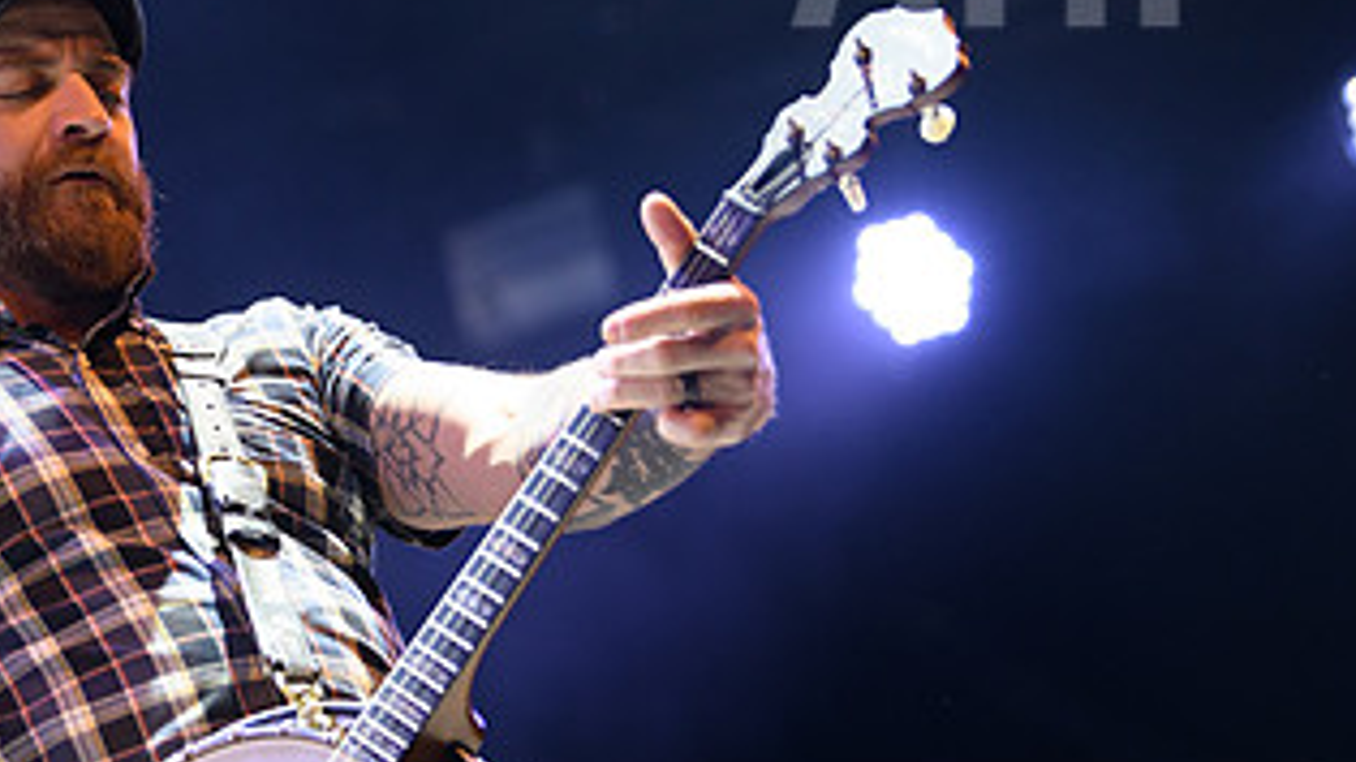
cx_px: 207
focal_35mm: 197
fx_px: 7081
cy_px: 452
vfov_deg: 6.2
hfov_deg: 10.9
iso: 1000
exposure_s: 1/160
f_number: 3.2
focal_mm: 102
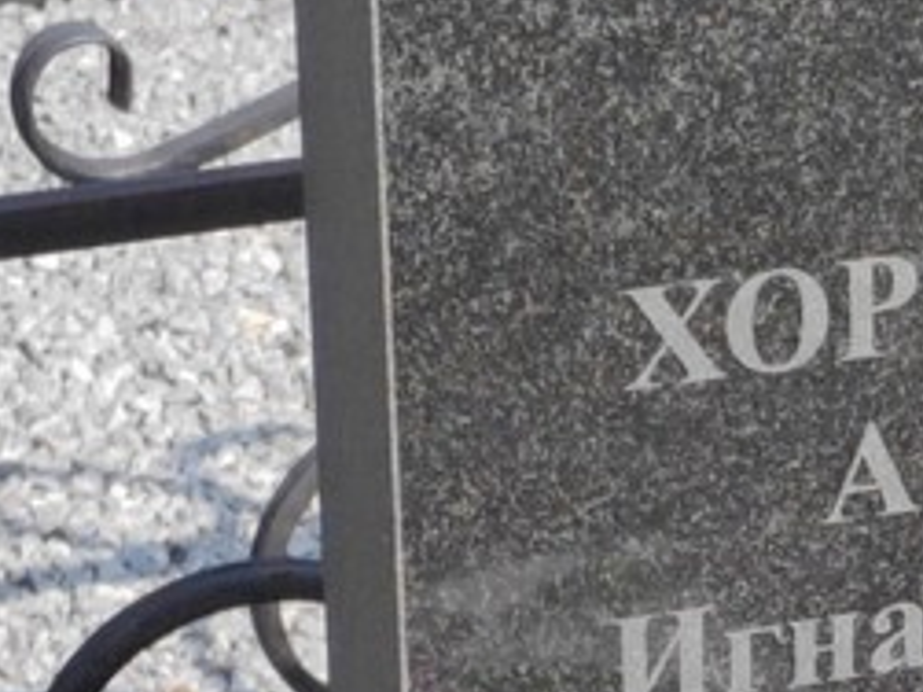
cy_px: 836
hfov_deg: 8.8
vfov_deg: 6.6
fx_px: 5943
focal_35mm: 223
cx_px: 1081
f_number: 1.9
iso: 100
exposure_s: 1/1000
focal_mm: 5.52
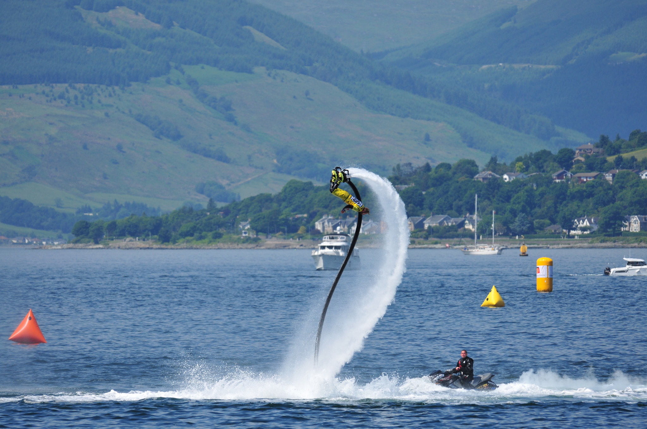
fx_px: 8077
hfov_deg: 4.6
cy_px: 214
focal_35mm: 450
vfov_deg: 3.0
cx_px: 324
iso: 200
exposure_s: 1/1500
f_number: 5.6
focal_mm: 300
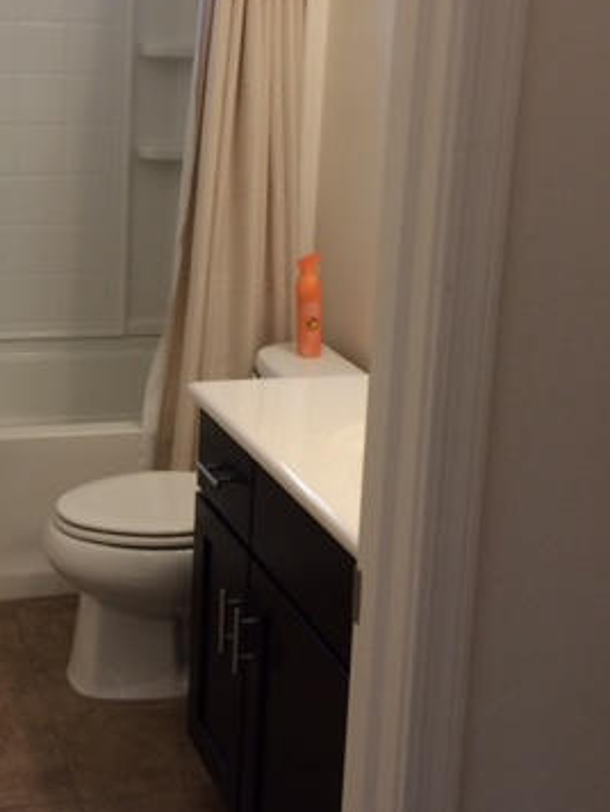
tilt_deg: -11.2
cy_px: 262
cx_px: 84
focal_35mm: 52
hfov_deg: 27.2
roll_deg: -0.4
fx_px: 1221
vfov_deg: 36.4
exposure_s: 1/30
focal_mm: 4.15
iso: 32
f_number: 2.2
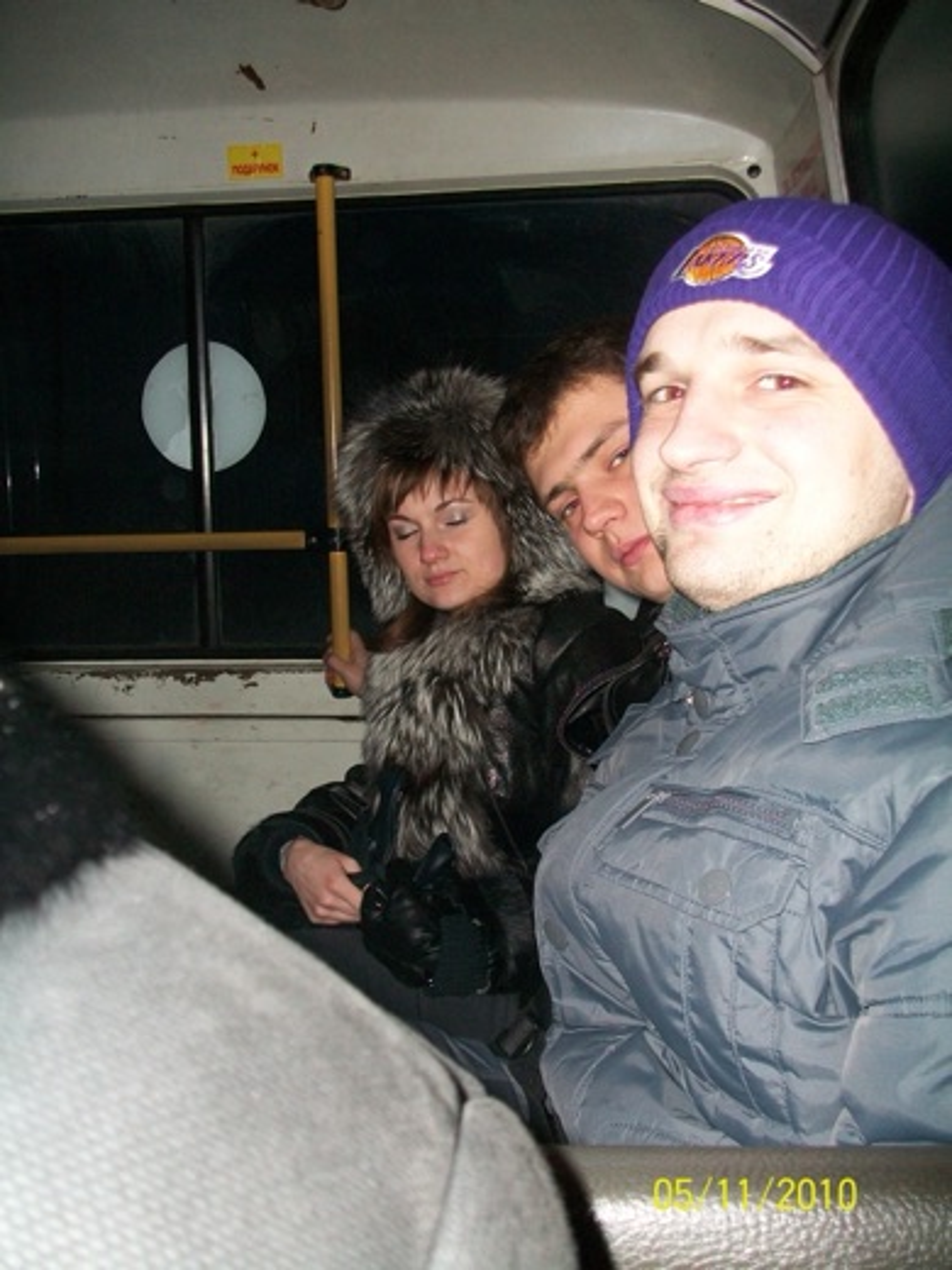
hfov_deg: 41.8
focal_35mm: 34
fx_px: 1247
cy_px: 635
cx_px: 476
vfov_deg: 54.0
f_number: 2.8
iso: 120
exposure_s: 1/60
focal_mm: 5.7
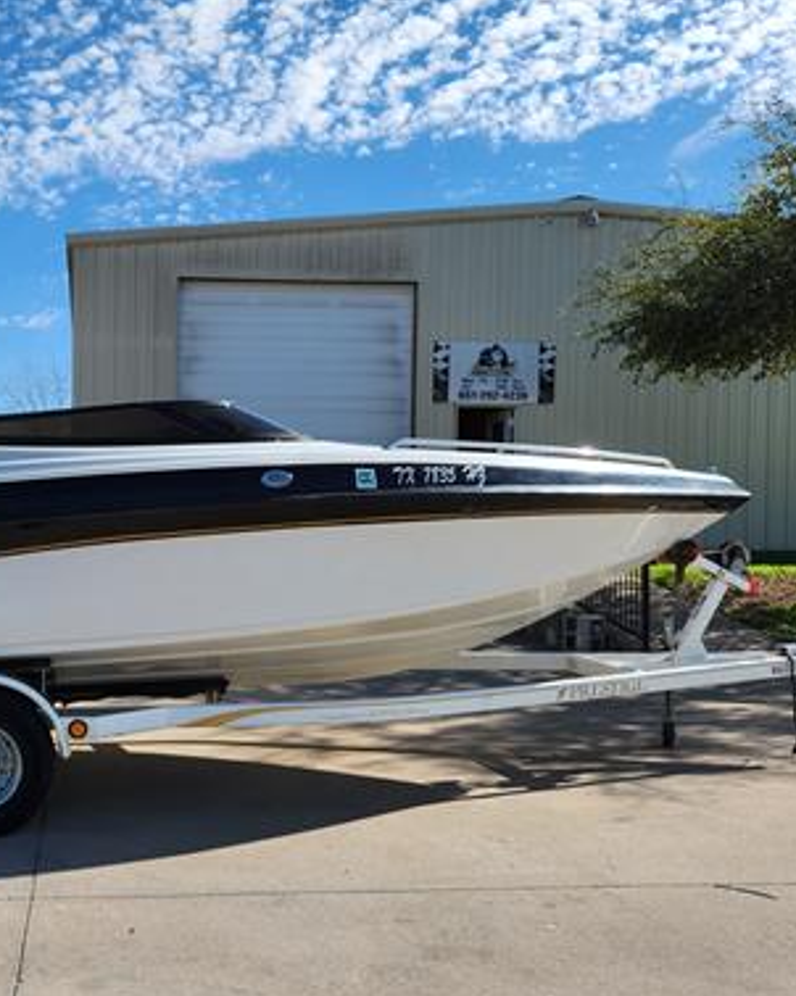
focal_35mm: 38
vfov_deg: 47.8
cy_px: 564
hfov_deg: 37.4
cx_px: 134
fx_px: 1120
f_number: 1.8
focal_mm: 5.4
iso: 20
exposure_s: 1/1864
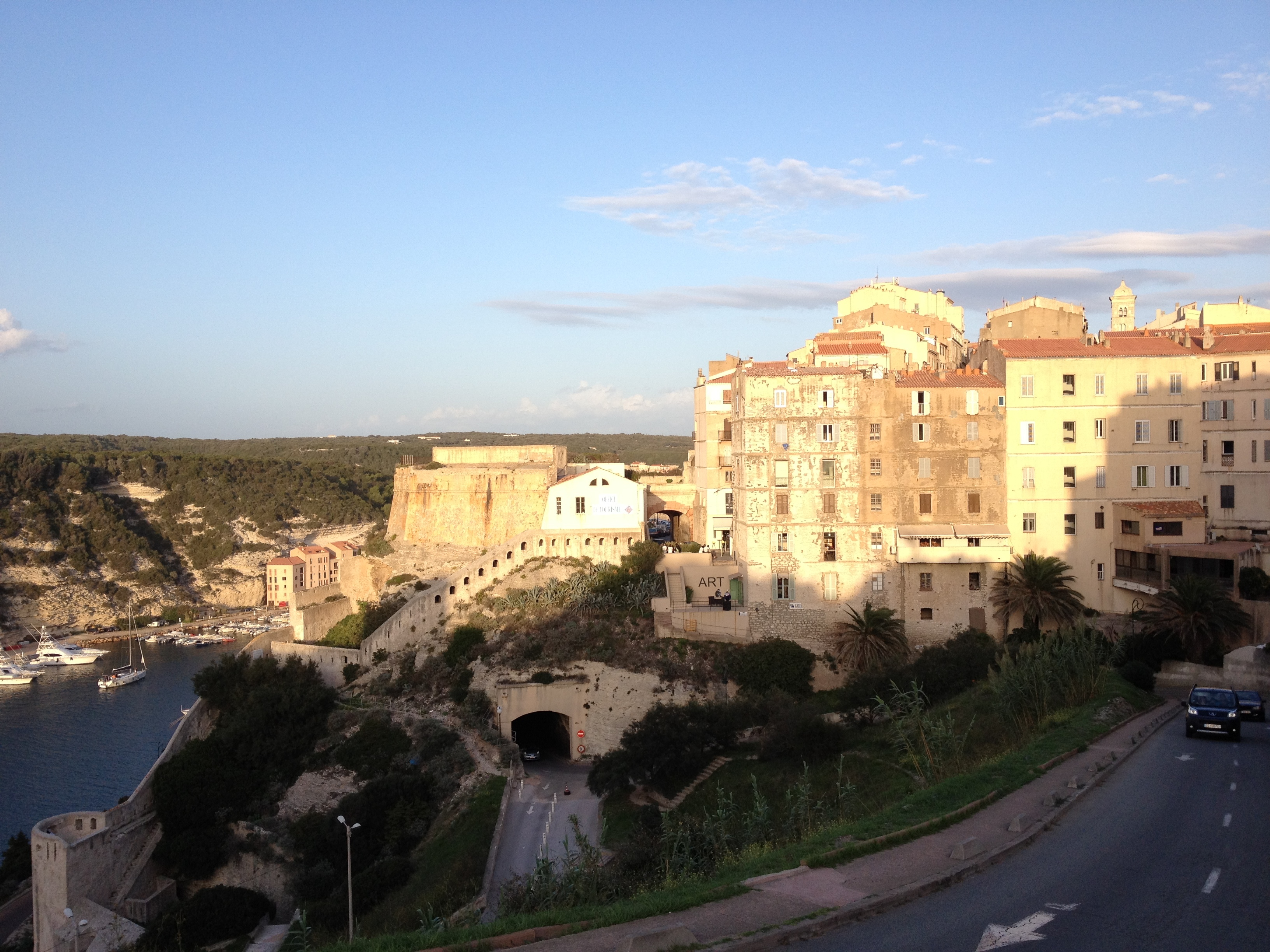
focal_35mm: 35
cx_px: 635
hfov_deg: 52.6
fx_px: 1284
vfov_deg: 40.7
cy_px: 476
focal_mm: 4.28
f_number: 2.4
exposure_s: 1/593
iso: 64
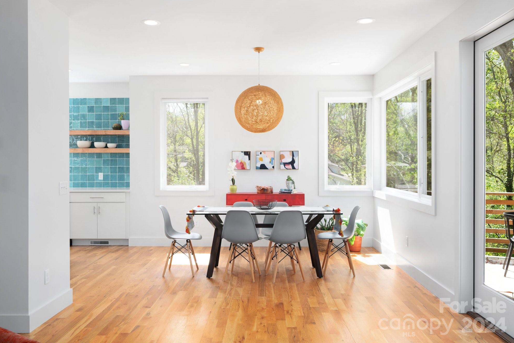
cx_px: 259
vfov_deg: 42.3
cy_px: 170
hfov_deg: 60.3
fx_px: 443
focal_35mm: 31
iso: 400
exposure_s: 1/60
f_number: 8
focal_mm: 30
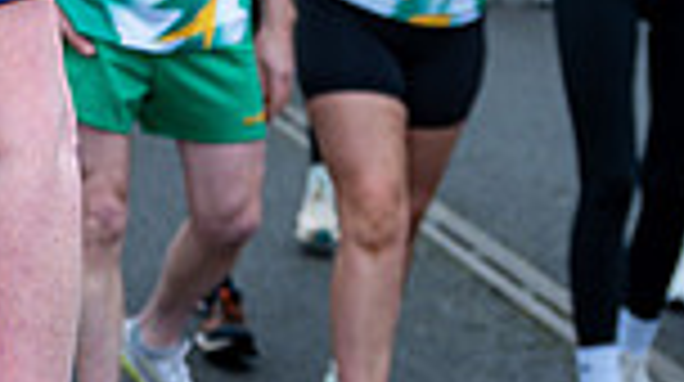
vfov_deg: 8.4
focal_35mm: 140
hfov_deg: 14.3
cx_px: -369
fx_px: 2536
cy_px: -178
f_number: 4
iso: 100
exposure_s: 1/200
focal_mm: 35
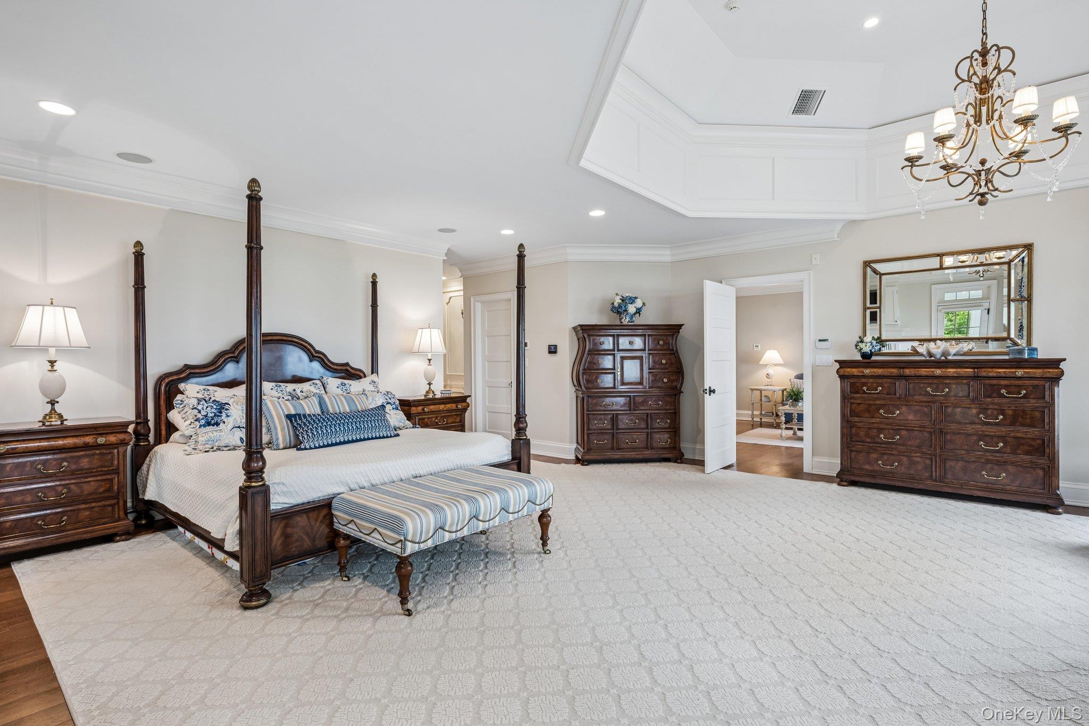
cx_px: 544
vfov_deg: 70.4
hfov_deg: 93.3
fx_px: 514
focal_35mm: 17
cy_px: 363
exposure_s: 1/10
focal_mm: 17
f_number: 9
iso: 320
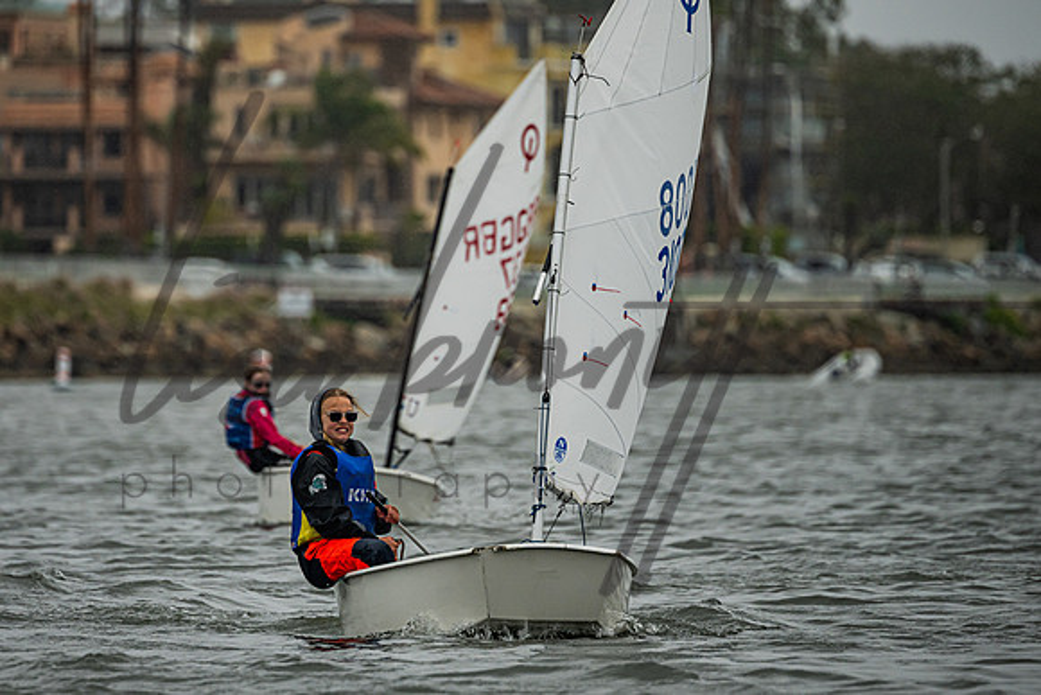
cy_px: 326
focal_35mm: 522
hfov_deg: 4.0
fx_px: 15092
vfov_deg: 2.6
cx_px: 393
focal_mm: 400
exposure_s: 1/3200
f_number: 5.6
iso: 320
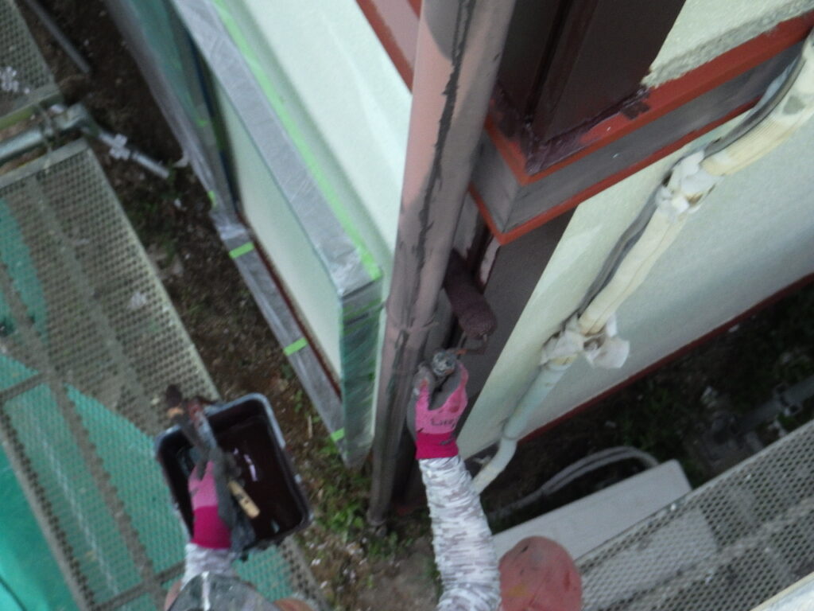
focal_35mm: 51
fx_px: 1199
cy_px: 306
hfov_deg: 37.5
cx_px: 407
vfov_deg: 28.6
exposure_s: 1/80
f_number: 4.4
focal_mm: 9.1
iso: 400
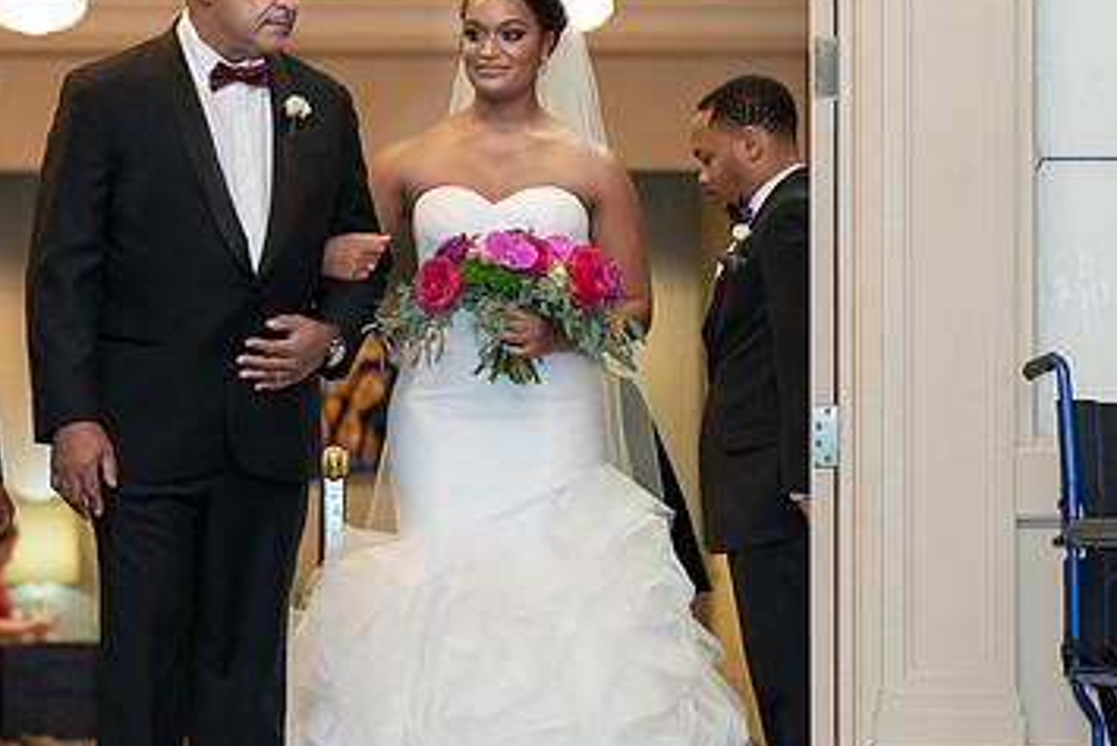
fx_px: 5463
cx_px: 315
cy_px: 396
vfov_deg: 7.8
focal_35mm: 176
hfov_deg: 11.7
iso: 2000
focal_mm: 92
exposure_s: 1/250
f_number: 2.8
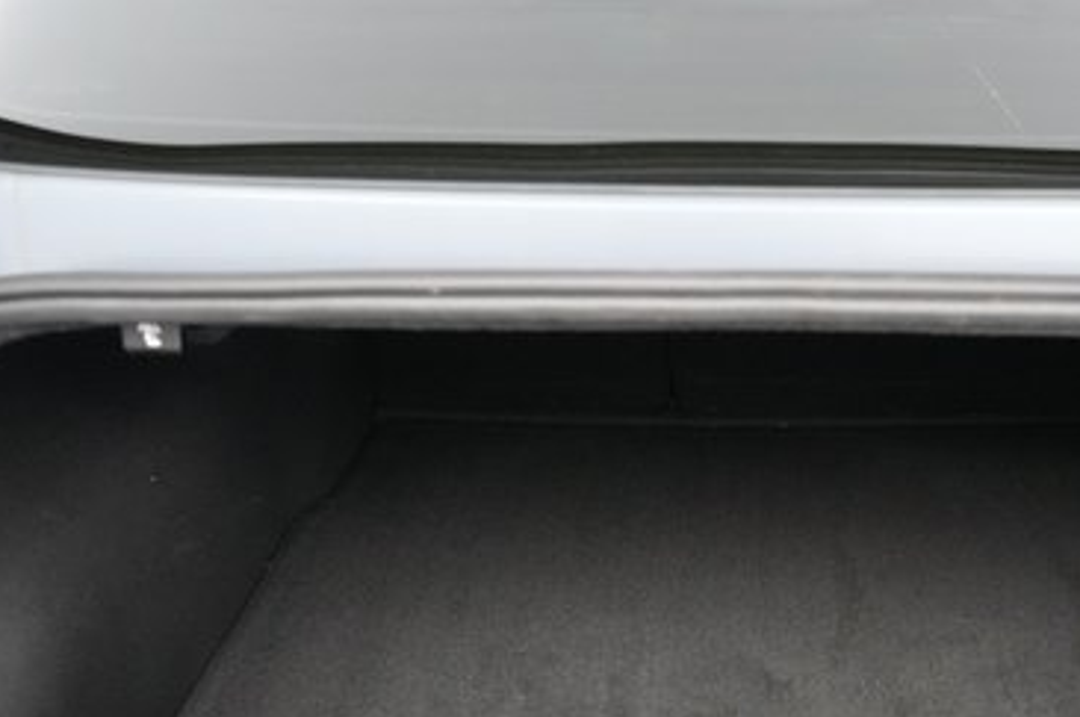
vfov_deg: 31.3
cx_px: 788
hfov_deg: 45.1
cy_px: 525
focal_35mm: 42
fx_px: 1258
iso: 12800
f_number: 2.8
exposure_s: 1/250
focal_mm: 24
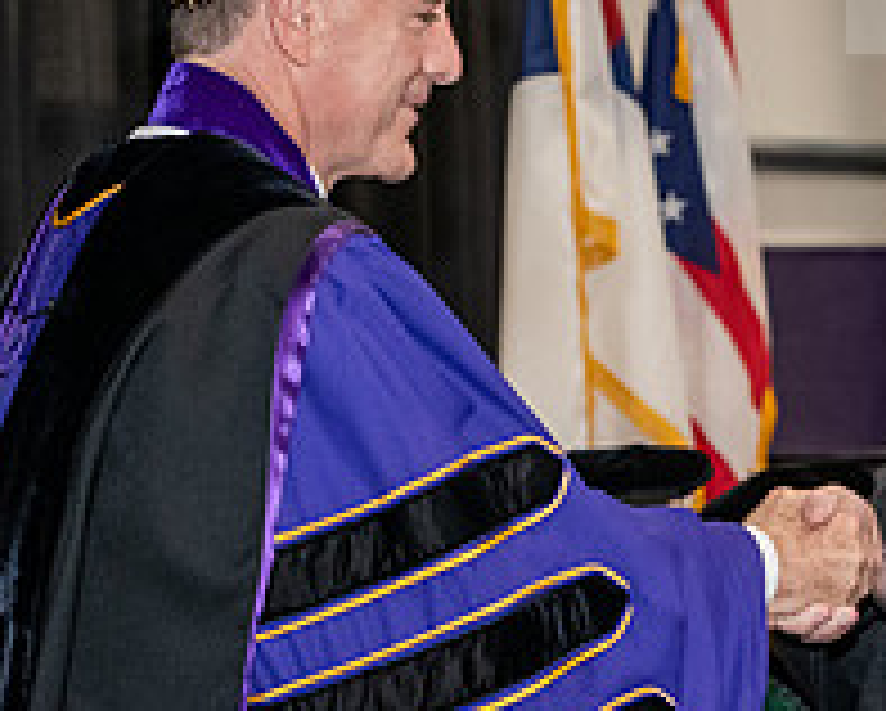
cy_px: 223
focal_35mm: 193
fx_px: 5066
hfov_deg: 10.0
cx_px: 711
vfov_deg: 8.0
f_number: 5
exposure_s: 1/200
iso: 2500
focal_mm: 70
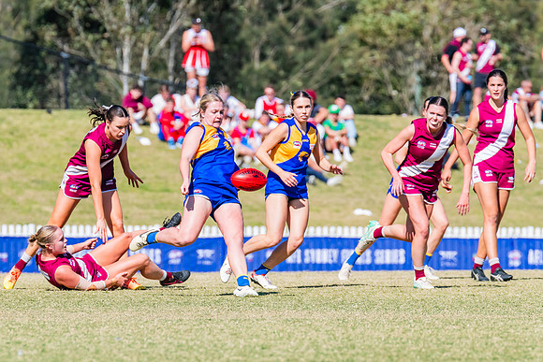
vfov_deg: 2.6
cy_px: 198
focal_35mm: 535
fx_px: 8074
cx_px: 212
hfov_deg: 3.9
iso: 800
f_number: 9
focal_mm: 420
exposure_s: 1/1600
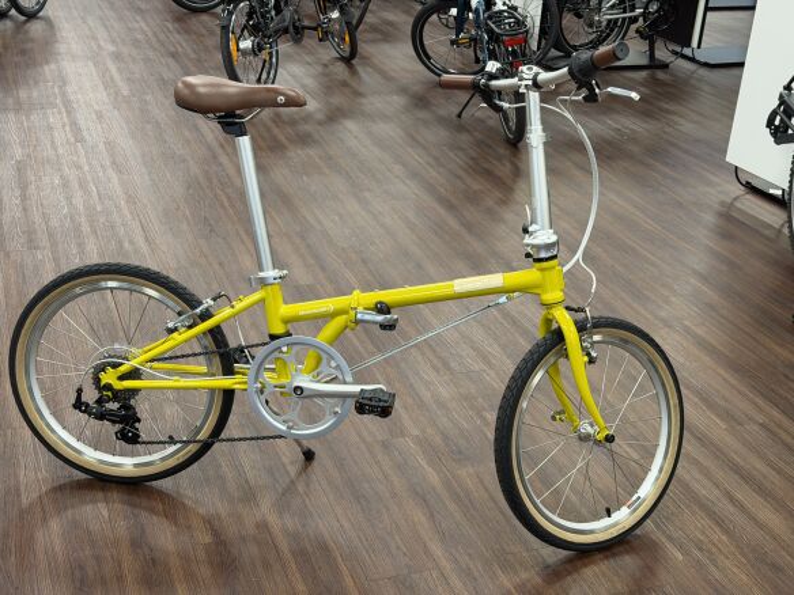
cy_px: 298
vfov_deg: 30.3
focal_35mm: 48
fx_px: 1101
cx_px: 397
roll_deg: -4.1
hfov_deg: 39.7
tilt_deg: -24.8
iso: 100
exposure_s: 1/50
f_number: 1.78
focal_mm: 6.76
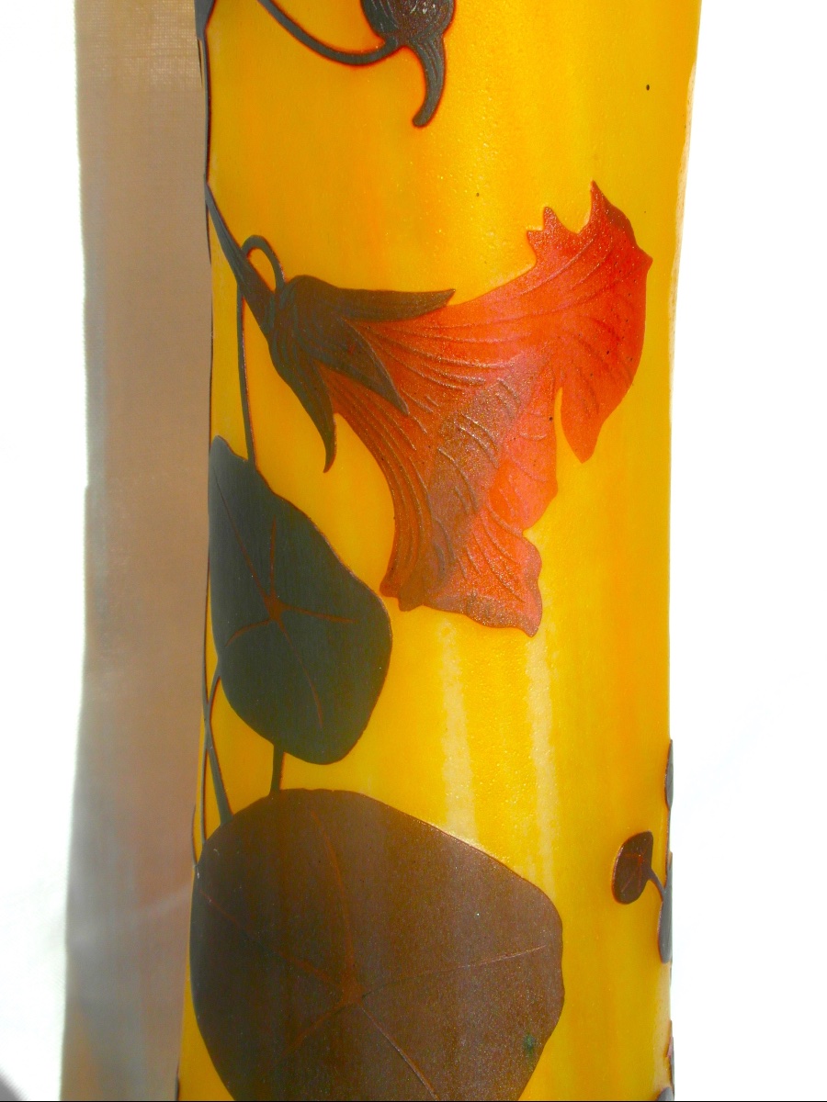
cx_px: 414
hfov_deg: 27.5
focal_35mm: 53
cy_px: 551
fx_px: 1688
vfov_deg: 36.2
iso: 80
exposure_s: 1/250
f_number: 7.6
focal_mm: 8.7
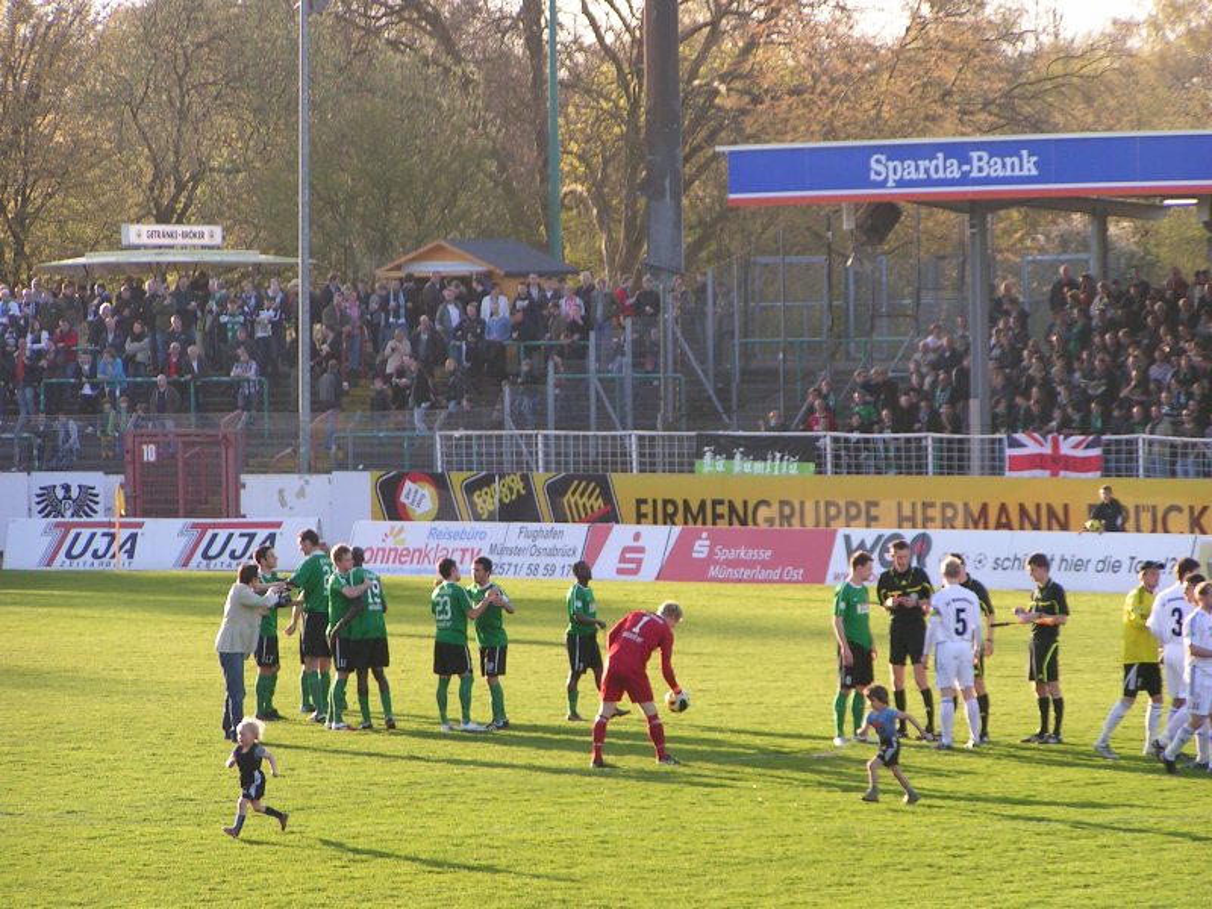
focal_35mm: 206
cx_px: 606
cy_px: 454
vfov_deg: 7.2
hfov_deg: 9.6
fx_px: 7213
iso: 80
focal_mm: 31.5
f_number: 3.5
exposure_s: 1/250
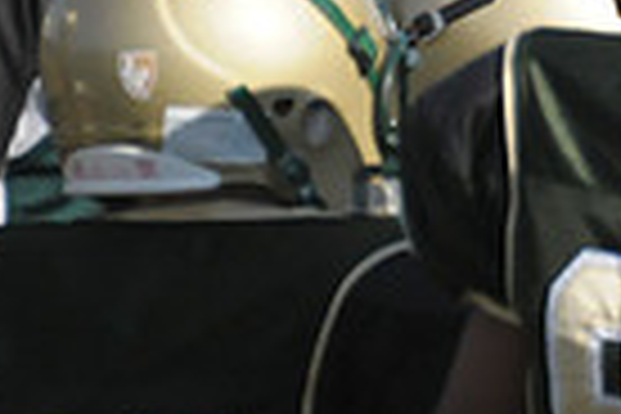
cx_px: 1274
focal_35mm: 2523
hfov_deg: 0.8
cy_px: 119
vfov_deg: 0.5
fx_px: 43518
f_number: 4
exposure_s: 1/8000
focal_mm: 400
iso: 1600
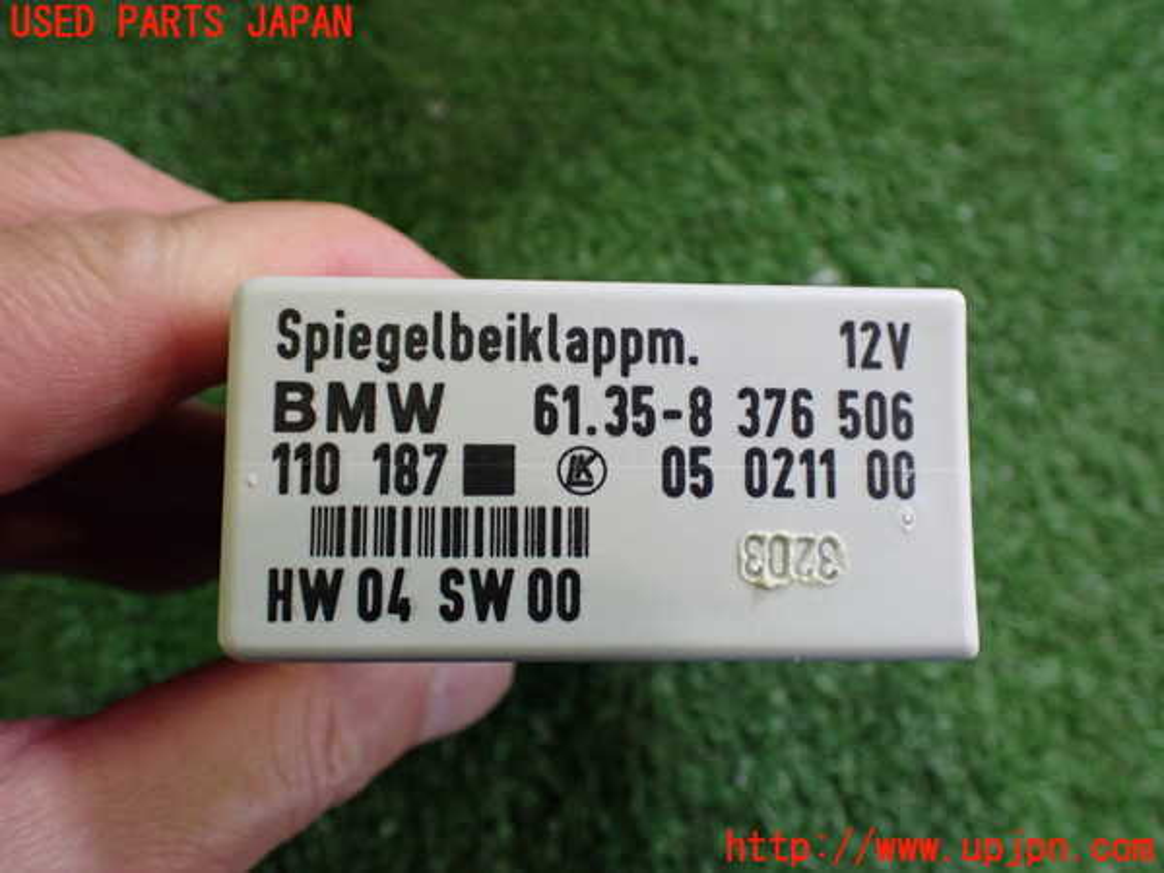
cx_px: 582
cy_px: 436
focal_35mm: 30
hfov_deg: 60.0
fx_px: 1009
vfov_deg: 46.8
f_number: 2.3
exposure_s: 1/125
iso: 640
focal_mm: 5.4
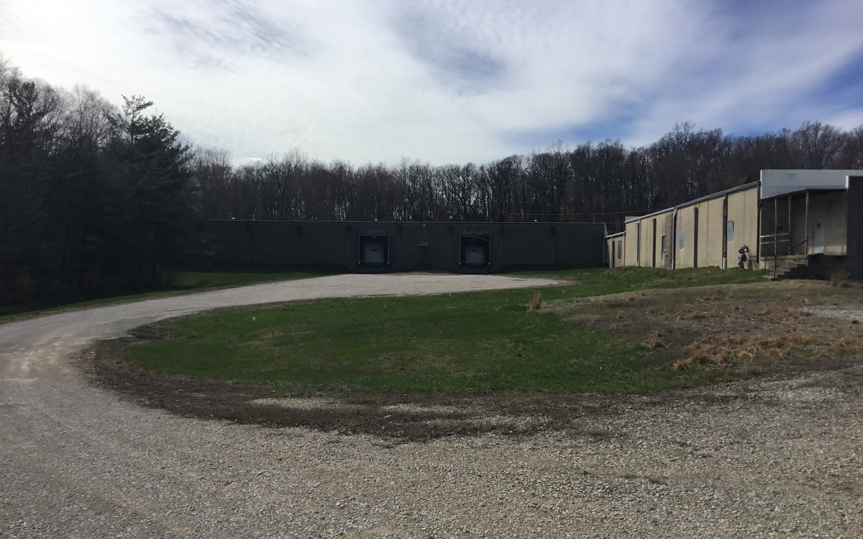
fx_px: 776
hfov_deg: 58.1
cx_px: 433
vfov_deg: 38.3
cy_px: 301
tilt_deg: -1.5
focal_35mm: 33
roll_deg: -2.0
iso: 25
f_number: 2.4
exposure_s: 1/3891
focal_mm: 3.3
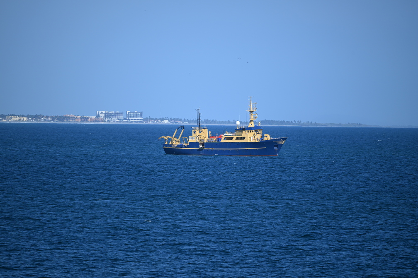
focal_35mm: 400
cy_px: 139
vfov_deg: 3.4
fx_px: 4644
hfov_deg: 5.2
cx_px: 209
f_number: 6.3
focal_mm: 400
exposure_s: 1/500
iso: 100
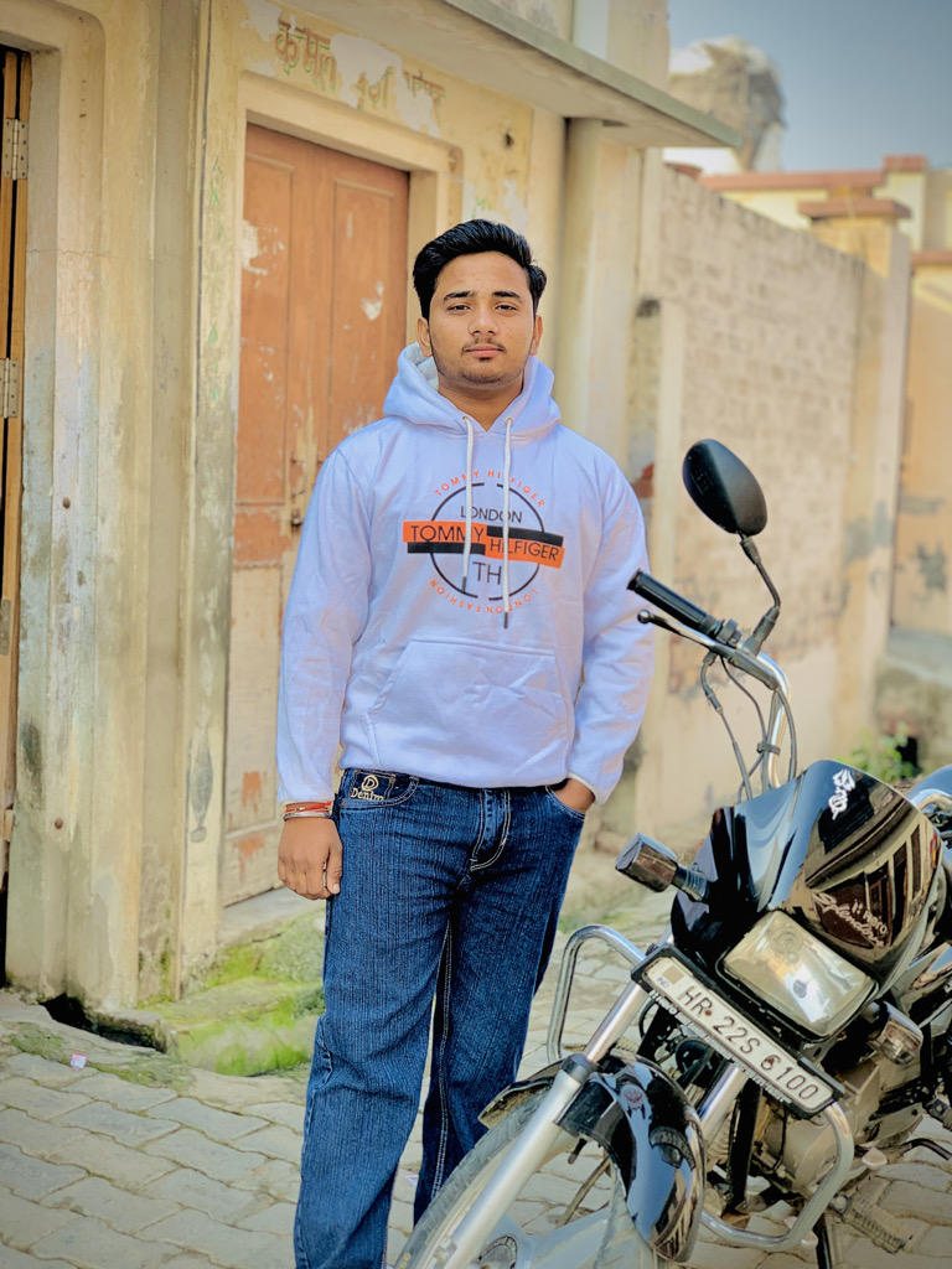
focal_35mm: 52
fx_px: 1907
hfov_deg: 28.0
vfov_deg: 36.8
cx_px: 476
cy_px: 634
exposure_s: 1/182
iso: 16
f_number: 2.4
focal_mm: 6
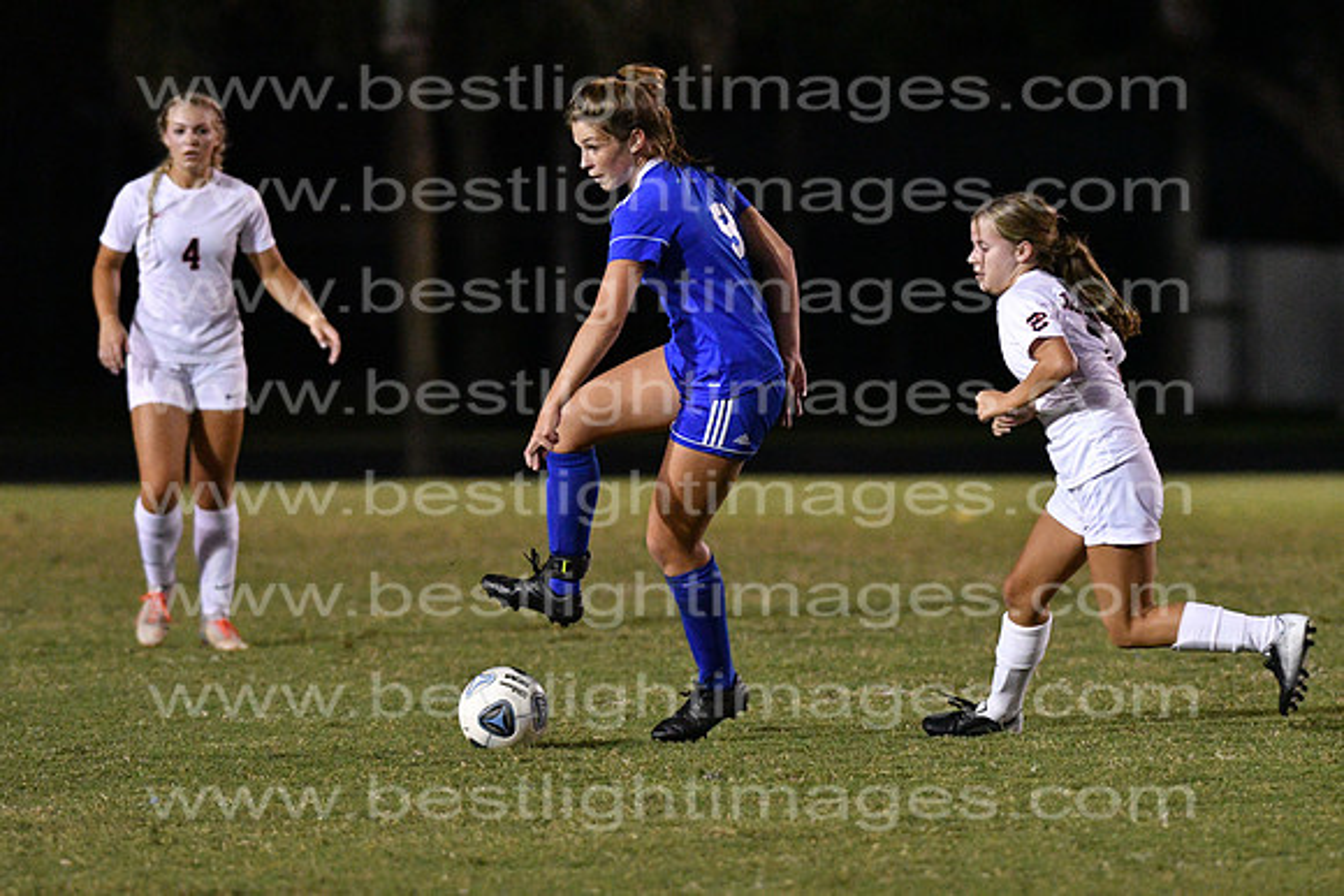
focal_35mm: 450
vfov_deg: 3.1
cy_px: 448
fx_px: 16803
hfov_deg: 4.6
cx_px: 672
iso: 10000
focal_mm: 300
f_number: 3.5
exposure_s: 1/640
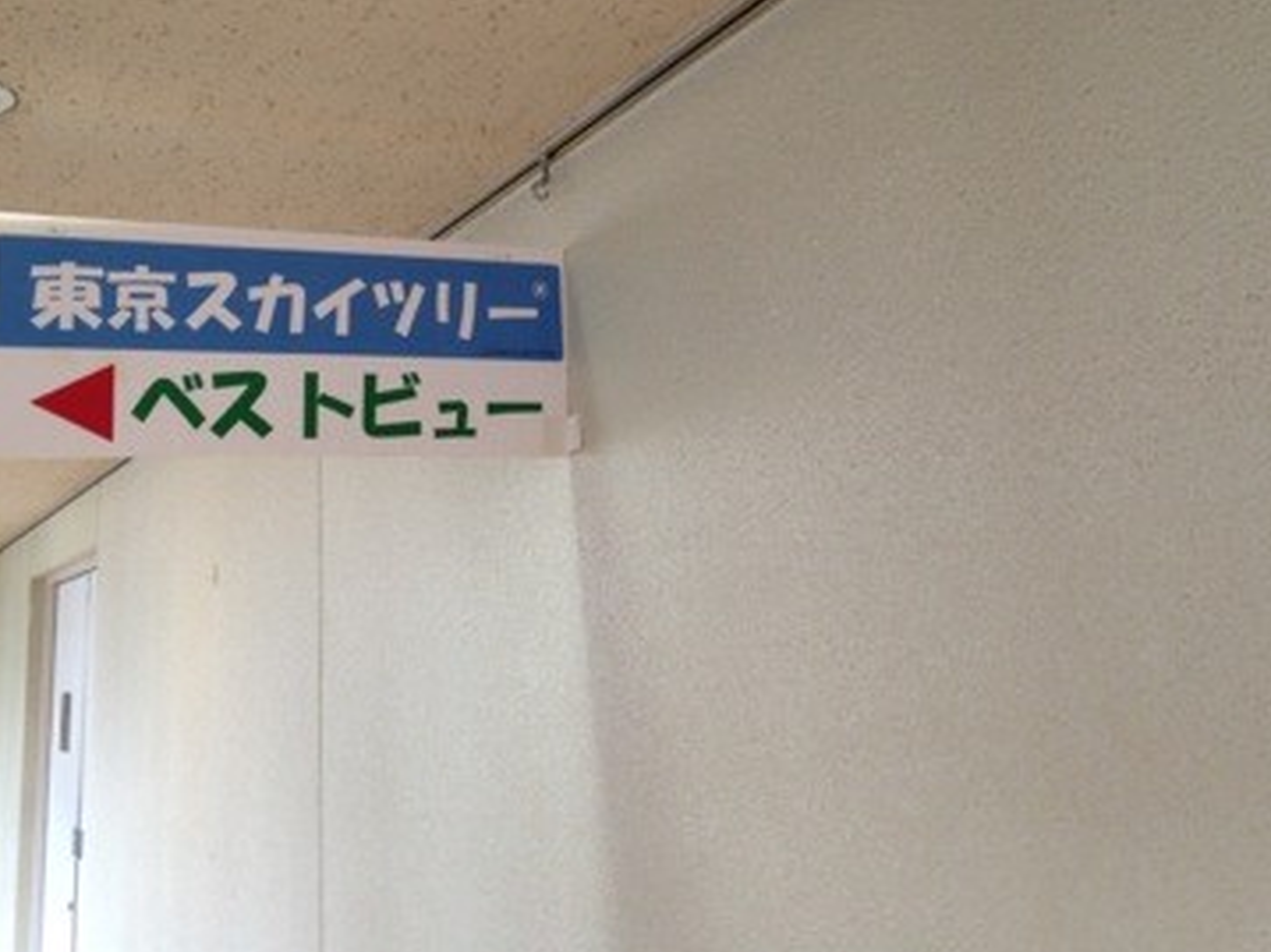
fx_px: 1688
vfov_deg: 31.2
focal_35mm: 46
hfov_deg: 41.0
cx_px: 485
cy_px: 313
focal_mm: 4.13
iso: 50
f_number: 2.4
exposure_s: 1/20
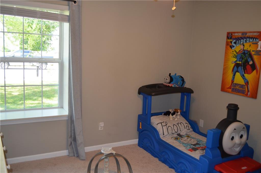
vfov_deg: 39.8
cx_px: 130
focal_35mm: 33
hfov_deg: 57.3
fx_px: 239
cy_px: 86
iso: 400
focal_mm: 22
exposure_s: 1/60
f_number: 4
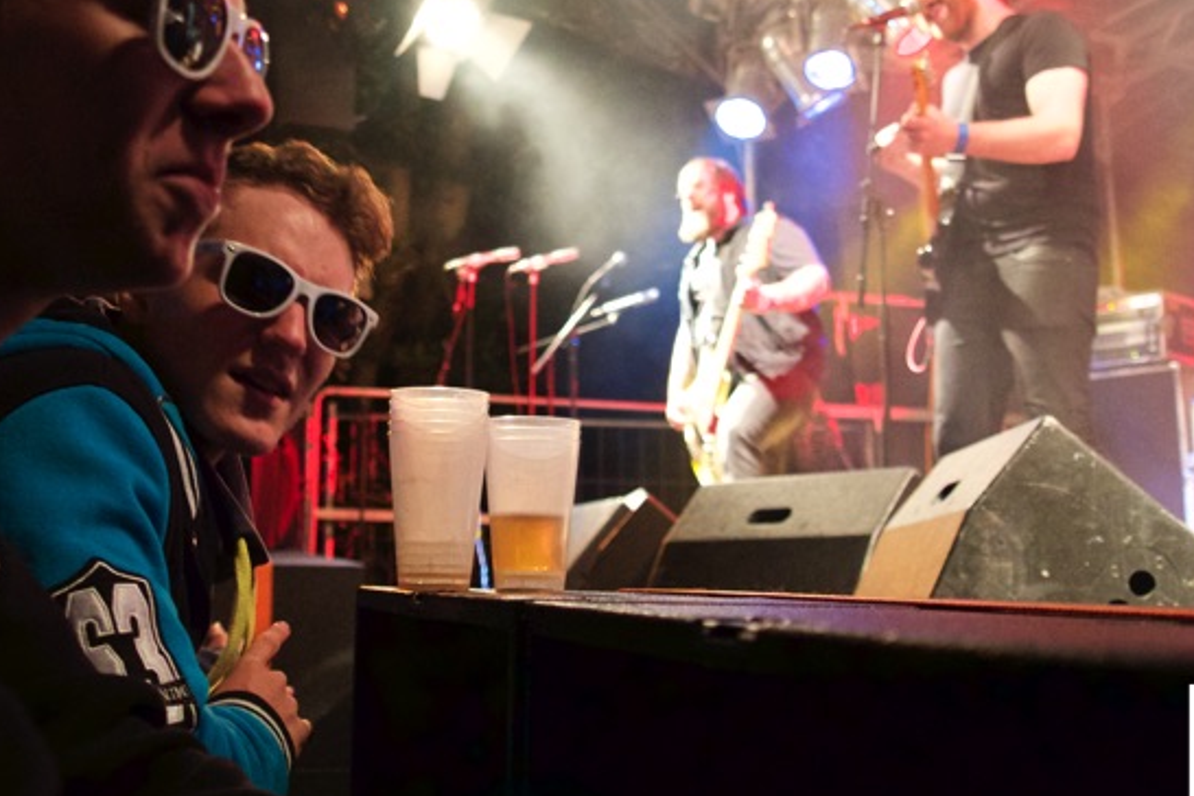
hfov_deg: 43.4
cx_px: 479
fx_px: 1492
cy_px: 312
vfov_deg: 29.8
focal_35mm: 45
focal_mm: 24
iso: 12800
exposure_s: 1/90
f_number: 3.5
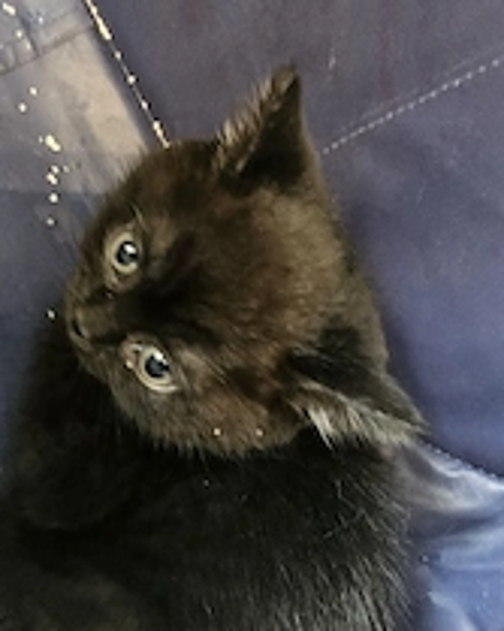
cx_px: 121
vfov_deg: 42.6
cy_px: 242
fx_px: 802
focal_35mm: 43
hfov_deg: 34.1
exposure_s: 1/25.1
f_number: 1.7
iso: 1000
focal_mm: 6.3
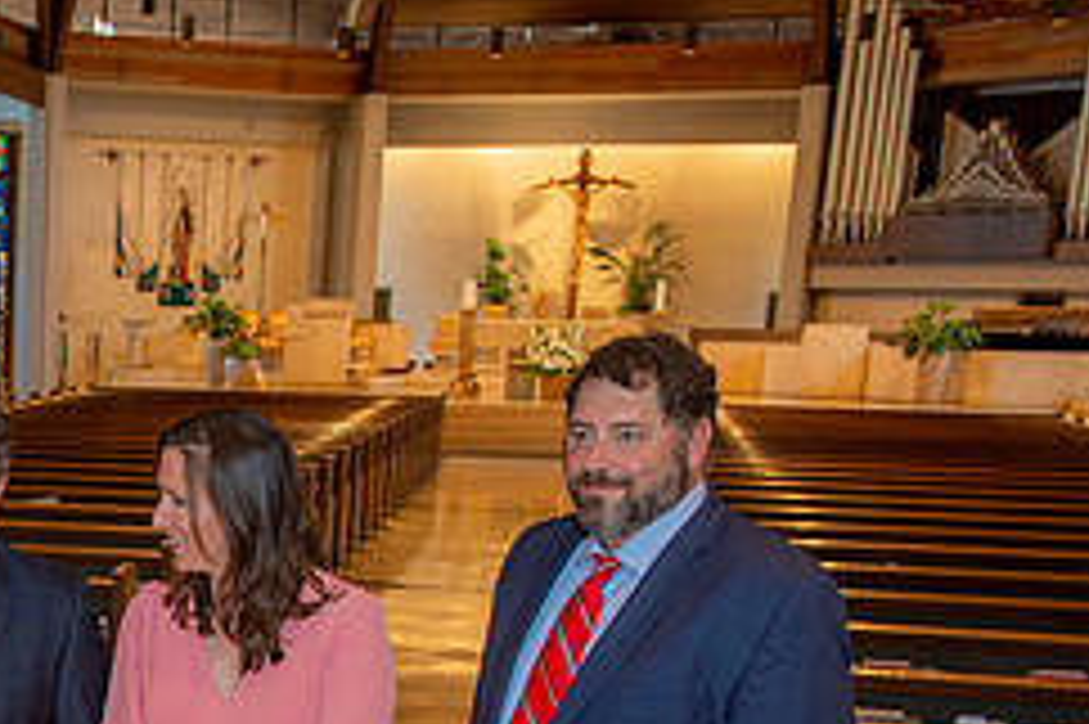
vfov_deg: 19.2
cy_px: 854
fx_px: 2025
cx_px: -162
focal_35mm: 67
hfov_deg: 27.1
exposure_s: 1/100
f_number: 4.5
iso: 1000
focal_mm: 28
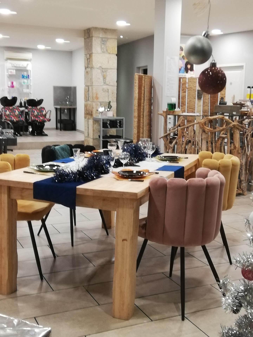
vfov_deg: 40.4
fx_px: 458
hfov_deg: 30.9
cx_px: 126
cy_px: 168
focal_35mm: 47
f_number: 2.2
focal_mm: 3.81
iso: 250
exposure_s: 1/33.3
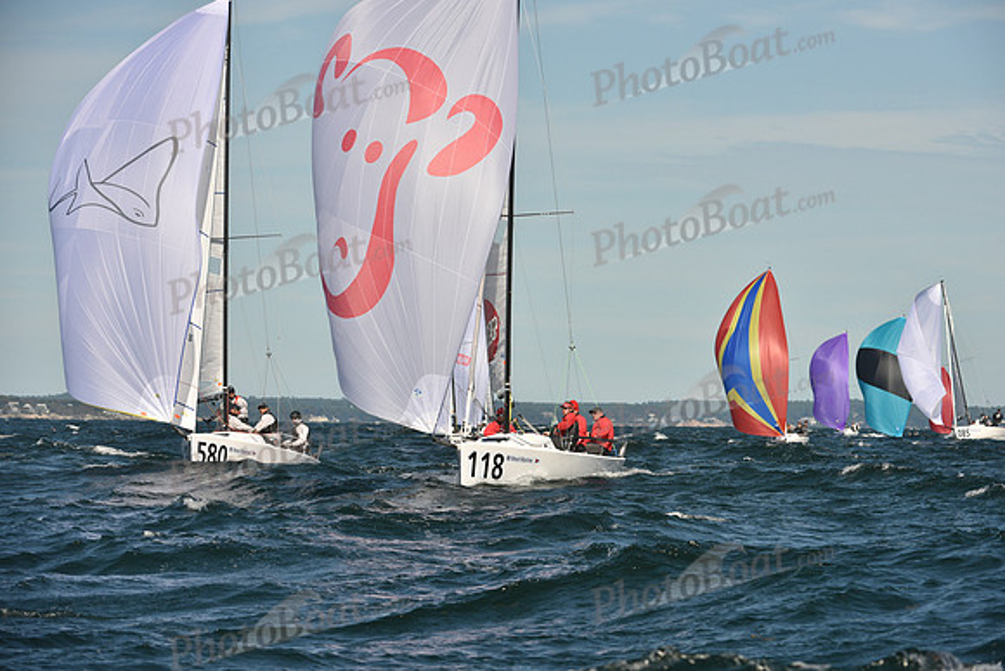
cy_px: 336
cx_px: 502
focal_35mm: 200
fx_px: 5584
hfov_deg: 10.3
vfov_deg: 6.9
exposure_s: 1/1250
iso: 250
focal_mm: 200
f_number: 8
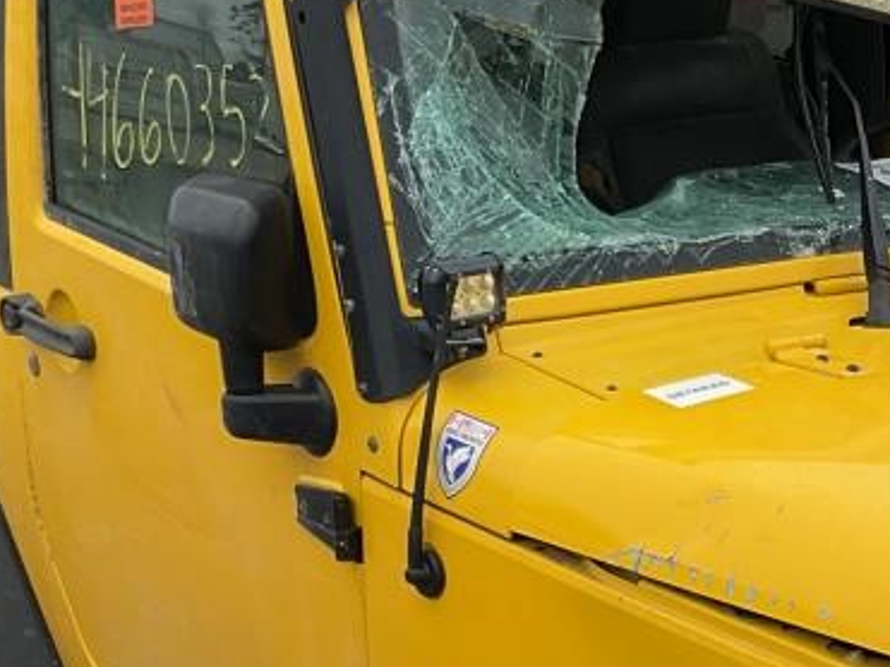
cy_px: 773
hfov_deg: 19.3
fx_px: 2570
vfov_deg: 14.4
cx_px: 772
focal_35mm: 100
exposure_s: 1/540
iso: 16
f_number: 1.8
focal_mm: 3
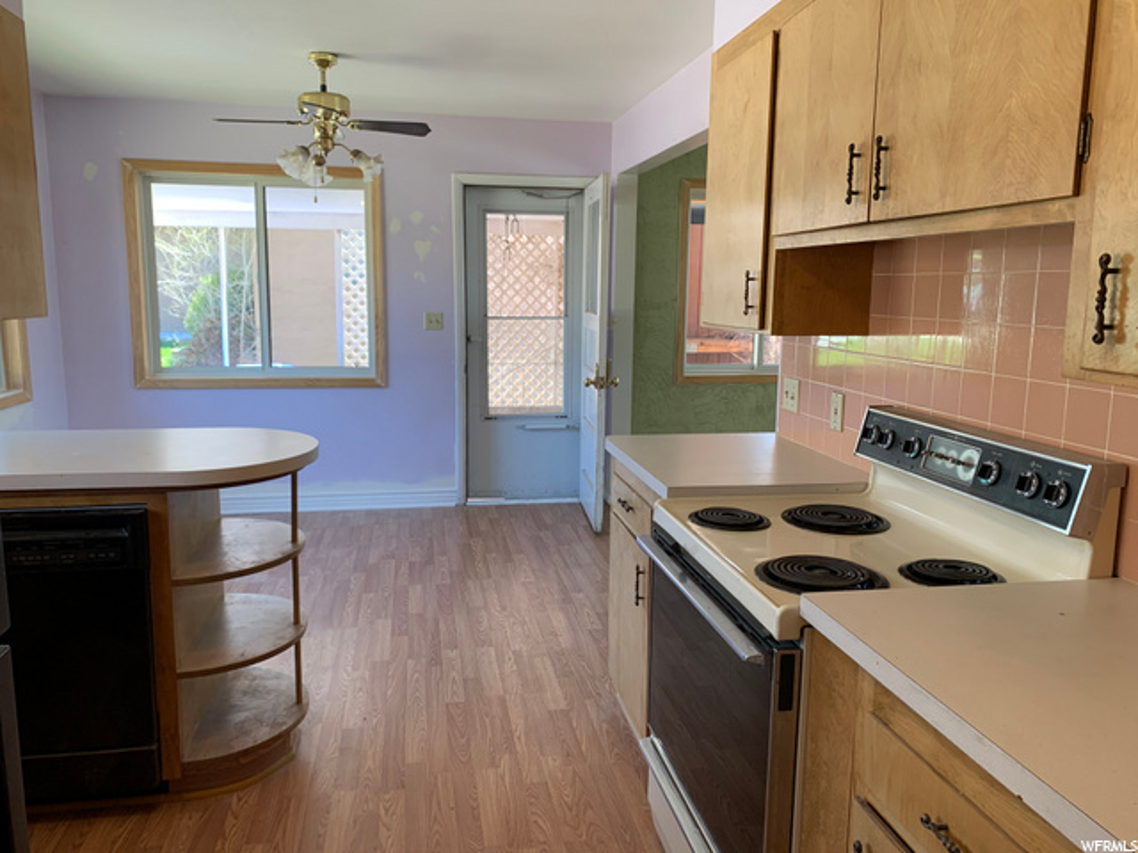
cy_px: 426
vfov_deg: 53.1
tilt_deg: -8.2
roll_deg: -0.1
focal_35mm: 26
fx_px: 855
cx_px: 569
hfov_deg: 67.3
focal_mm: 4.25
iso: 50
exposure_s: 1/60
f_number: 1.8
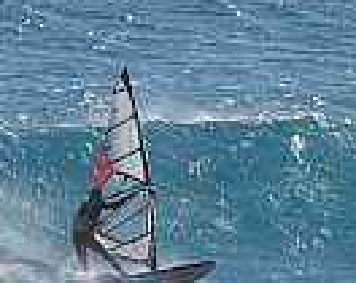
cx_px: 410
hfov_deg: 1.2
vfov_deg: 0.9
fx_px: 17252
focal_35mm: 1641
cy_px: 146
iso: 200
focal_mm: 300
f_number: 8
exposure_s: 1/1000
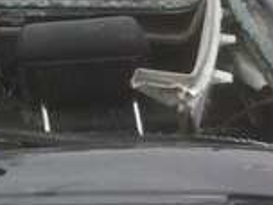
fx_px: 994
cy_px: -89
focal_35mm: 126
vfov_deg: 11.4
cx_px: -122
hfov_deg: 14.7
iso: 32
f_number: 2.2
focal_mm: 4.15
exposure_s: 1/622
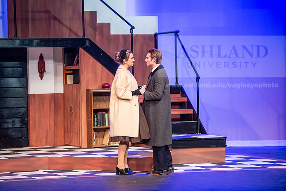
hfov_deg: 13.2
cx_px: 143
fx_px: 1232
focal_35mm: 155
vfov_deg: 8.9
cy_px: 96
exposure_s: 1/200
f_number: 3.2
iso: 3200
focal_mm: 155
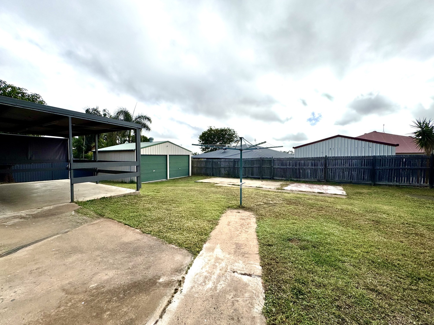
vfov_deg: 85.7
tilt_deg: -1.1
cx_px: 217
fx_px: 176
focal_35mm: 14
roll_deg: +0.8
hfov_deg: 102.1
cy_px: 162
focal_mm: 2.22
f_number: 2.2
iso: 50
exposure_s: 1/2770
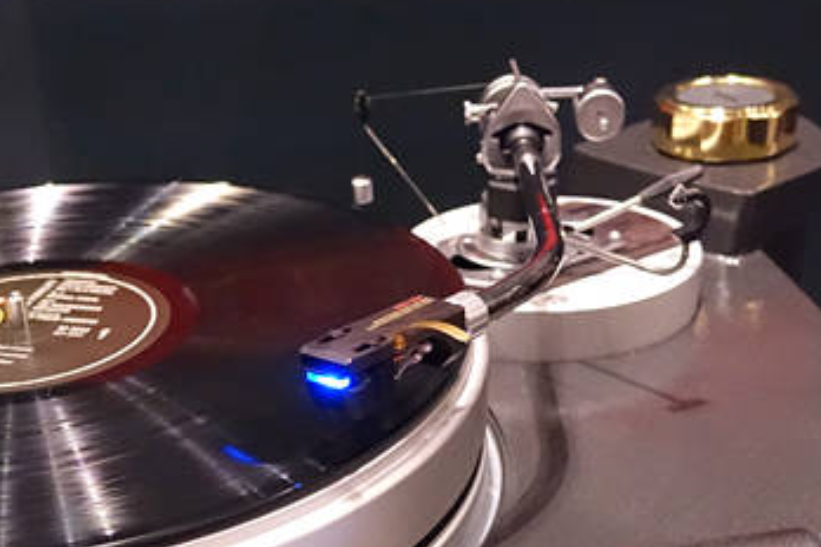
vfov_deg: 21.1
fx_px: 1414
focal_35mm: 62
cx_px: 262
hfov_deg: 32.1
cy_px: 561
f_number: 2.8
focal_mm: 8.8
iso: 2500
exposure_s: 1/60
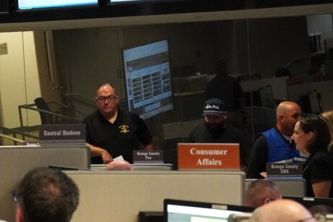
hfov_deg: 11.5
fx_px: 1628
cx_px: -44
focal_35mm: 176
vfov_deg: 7.8
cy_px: 95
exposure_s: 1/200
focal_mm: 50
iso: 4000
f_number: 4
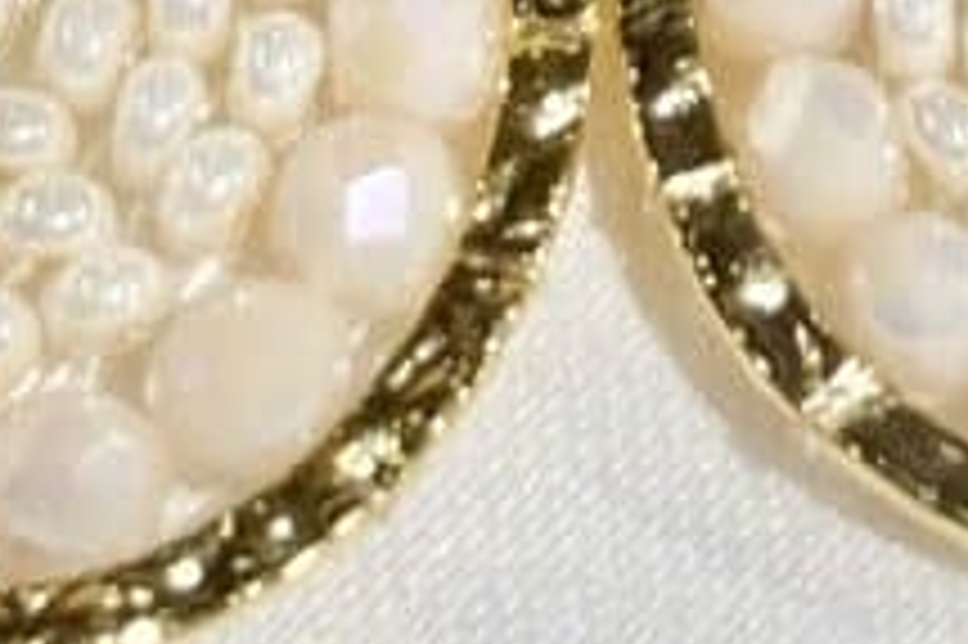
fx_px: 6932
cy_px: -869
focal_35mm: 258
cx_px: 657
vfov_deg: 5.2
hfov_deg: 8.0
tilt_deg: -48.0
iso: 32
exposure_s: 1/330
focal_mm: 5.96
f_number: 1.6
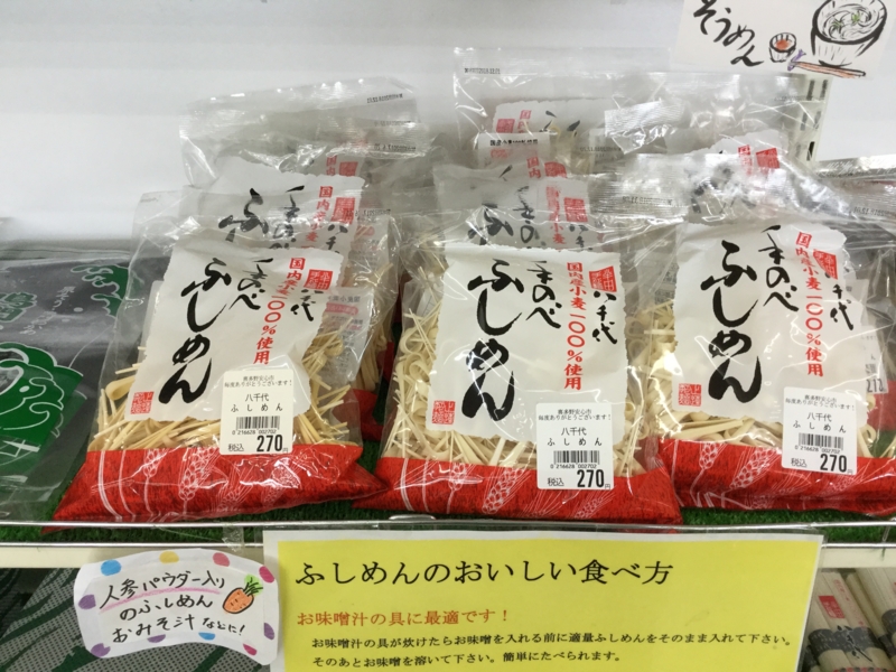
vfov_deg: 45.4
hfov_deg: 58.4
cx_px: 448
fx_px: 802
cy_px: 336
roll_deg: +0.1
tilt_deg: -27.0
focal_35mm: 31
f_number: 2.4
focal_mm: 3.3
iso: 32
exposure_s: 1/30
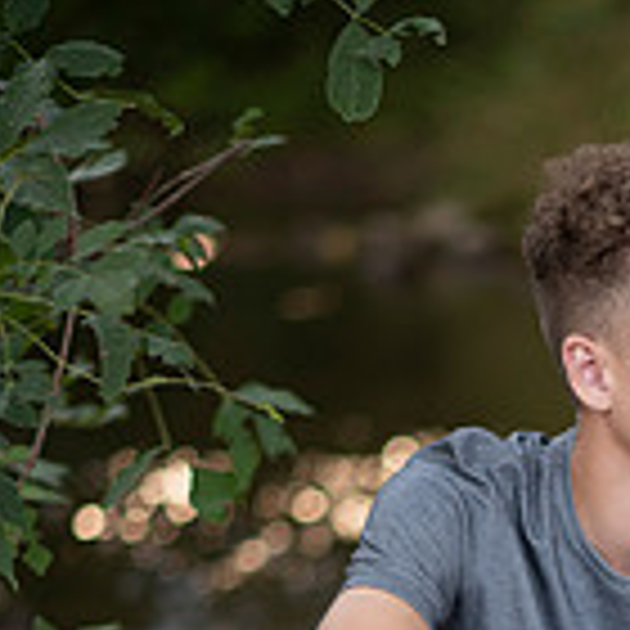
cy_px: 832
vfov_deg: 7.5
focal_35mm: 232
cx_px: 657
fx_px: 4777
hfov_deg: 7.5
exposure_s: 1/250
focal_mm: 85
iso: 125
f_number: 1.8
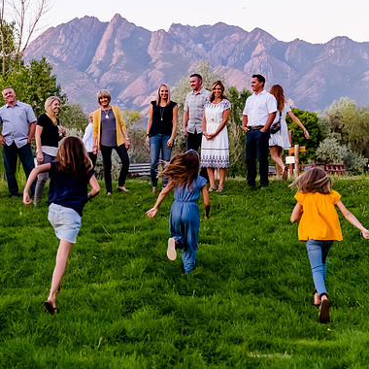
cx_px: 186
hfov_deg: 22.2
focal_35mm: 78
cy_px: 144
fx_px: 941
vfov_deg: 22.2
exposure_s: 1/500
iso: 3200
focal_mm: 50
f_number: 4
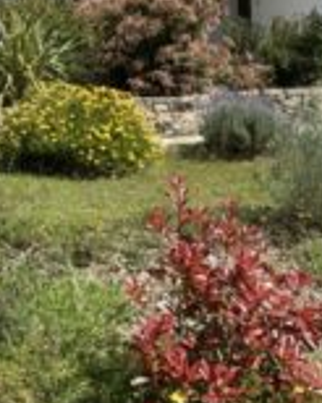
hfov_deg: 21.7
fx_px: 787
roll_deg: +1.4
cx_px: -45
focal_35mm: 66
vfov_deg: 28.4
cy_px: 115
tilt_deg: +1.1
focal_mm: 4.25
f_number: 1.8
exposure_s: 1/1730
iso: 32
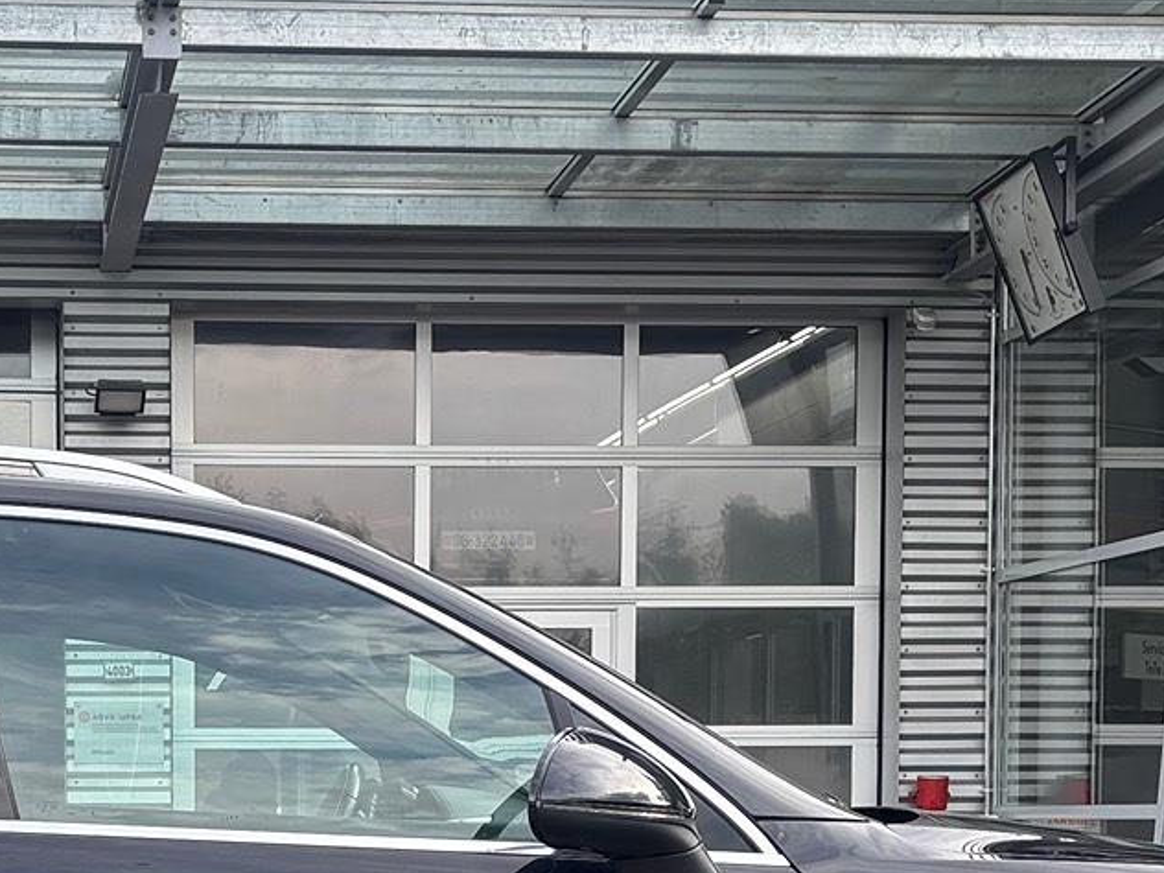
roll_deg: -0.2
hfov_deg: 23.1
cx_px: 168
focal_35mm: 83
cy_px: 956
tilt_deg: -2.7
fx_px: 2791
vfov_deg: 17.2
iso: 50
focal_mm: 5.96
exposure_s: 1/365
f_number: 1.6
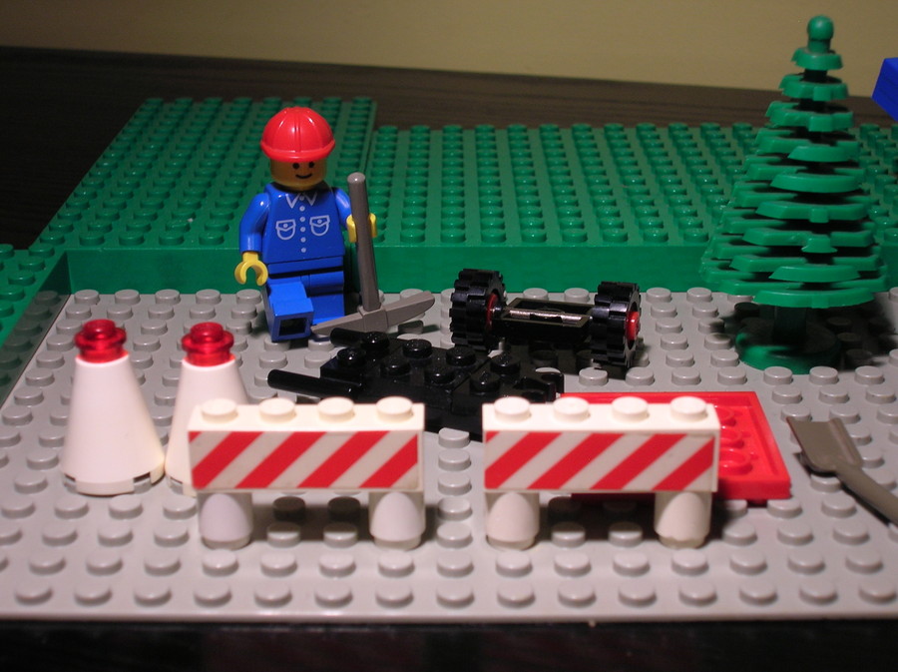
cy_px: 336
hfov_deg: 30.8
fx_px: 1633
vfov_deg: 23.2
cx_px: 449
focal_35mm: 63
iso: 50
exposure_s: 1/15.1
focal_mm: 10.4
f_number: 3.6
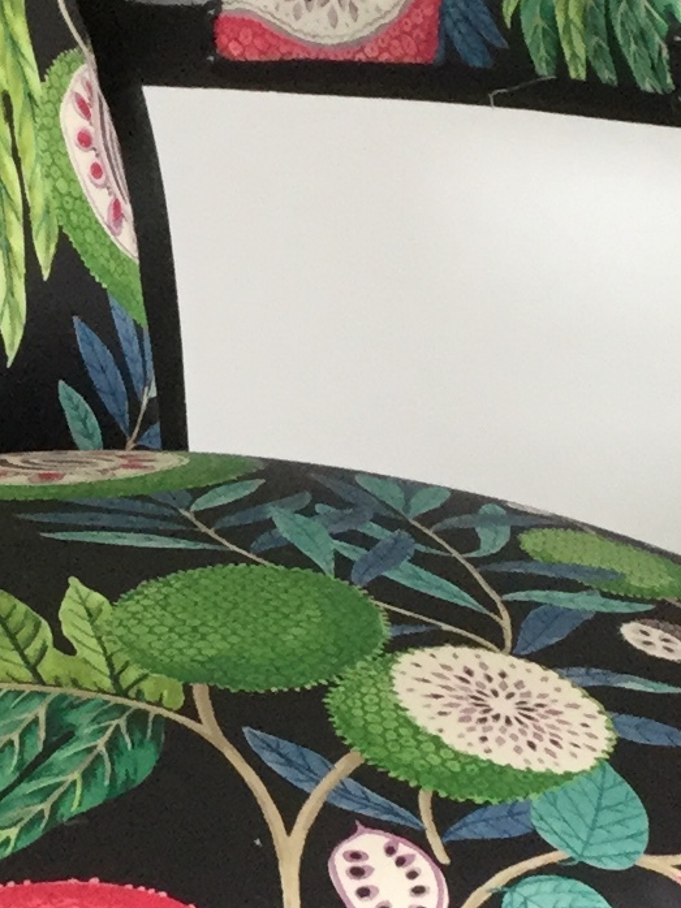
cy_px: 549
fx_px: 3806
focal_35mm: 145
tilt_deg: -15.9
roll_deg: +0.9
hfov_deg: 10.2
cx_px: 72
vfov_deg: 13.6
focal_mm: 3.3
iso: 100
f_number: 2.4
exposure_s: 1/33
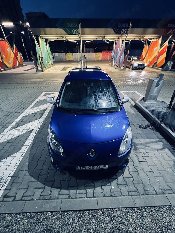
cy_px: 116
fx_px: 88
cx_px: 88
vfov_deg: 106.2
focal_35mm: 13
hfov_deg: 89.9
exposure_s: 1/34
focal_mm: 1.57
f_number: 1.8
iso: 800
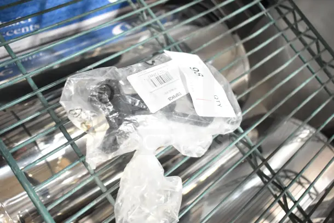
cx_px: 167
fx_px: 306
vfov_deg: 40.0
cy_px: 112
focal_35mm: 33
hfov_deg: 57.2
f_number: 3.8
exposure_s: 1/50
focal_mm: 22
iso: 1600
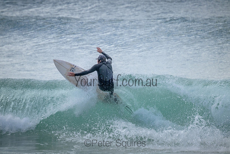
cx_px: 115
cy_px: 77
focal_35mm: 800
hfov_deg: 2.6
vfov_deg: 1.7
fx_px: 5112
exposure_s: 1/1000
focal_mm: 800
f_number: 11
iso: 2000
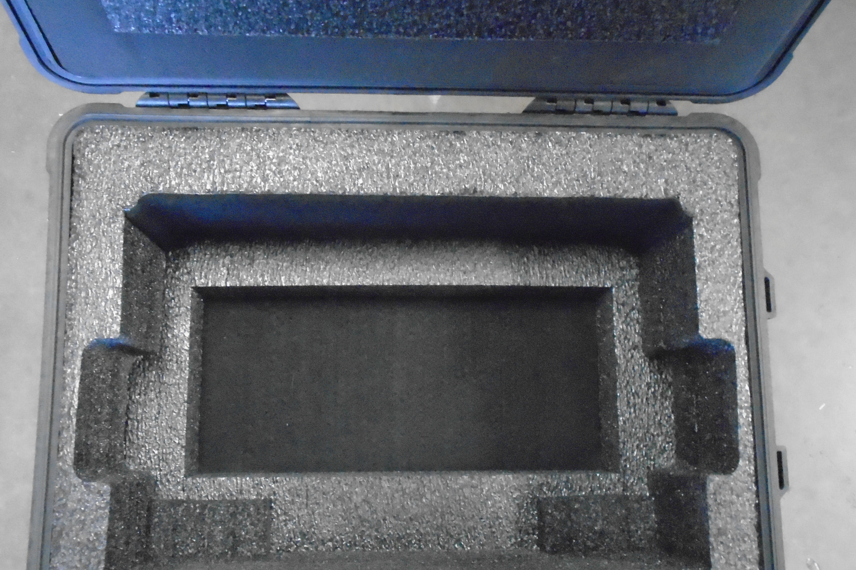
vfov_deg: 42.2
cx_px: 401
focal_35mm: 31
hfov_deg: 60.2
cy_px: 336
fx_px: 737
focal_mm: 4.6
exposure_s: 1/60
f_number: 3.2
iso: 1600
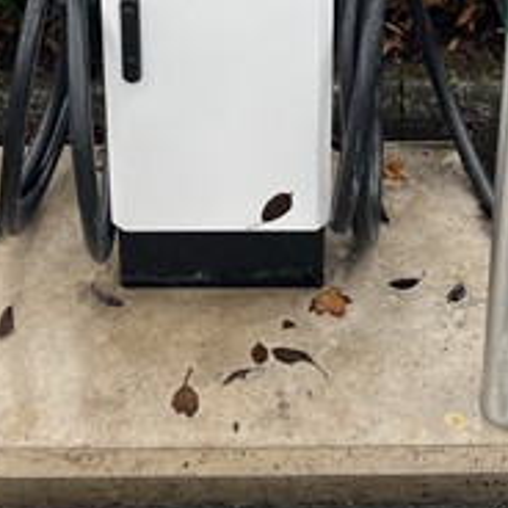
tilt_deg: -17.3
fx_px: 1063
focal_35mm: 64
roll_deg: +1.1
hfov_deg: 26.9
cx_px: 246
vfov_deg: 23.3
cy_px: -179
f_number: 1.6
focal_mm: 5.1
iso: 50
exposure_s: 1/279
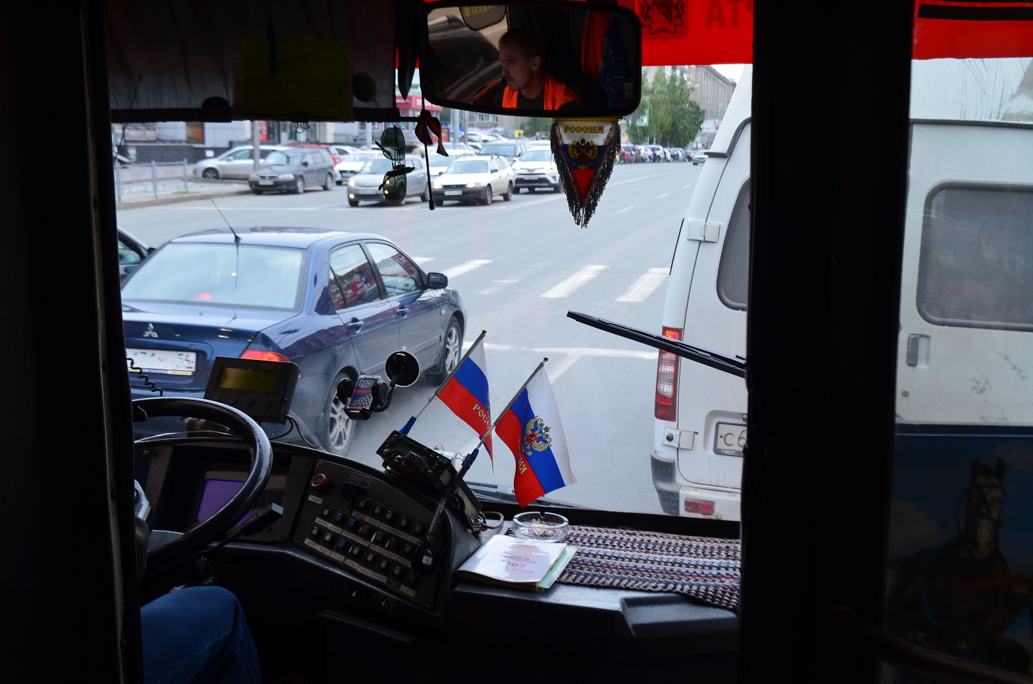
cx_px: 516
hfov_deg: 46.5
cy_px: 342
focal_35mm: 42
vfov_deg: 31.7
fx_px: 1202
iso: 280
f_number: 10
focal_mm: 28
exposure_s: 1/60
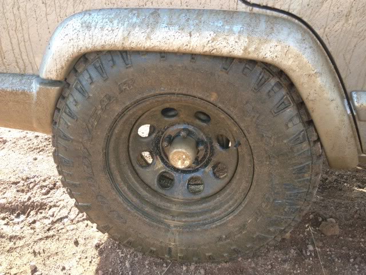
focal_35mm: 35
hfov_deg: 52.6
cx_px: 183
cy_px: 138
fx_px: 370
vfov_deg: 40.7
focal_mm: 4.3
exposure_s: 1/120
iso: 100
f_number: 2.4
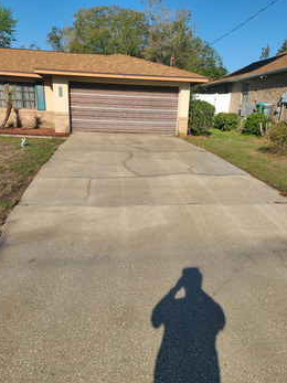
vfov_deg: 59.8
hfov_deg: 46.8
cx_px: 150
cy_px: 215
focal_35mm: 30
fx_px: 332
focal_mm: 5.4
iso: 40
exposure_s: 1/2664
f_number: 1.8
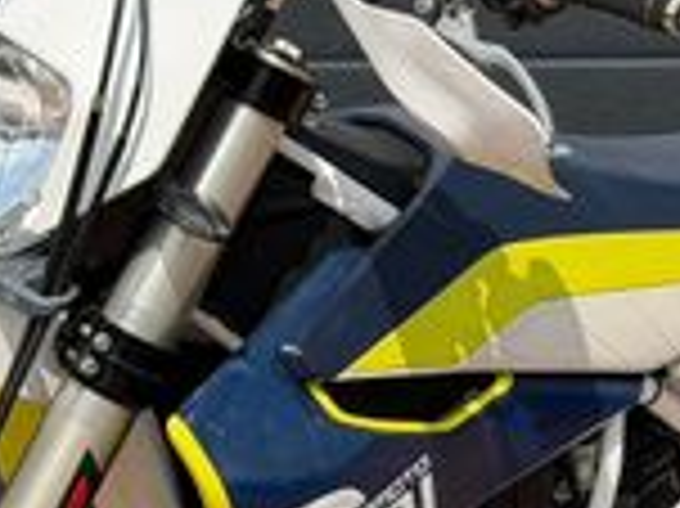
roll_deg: +0.5
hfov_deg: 9.7
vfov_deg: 7.3
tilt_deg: -13.6
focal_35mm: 204
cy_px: 441
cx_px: 410
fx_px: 4004
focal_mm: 6.76
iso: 80
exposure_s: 1/6024
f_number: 1.78
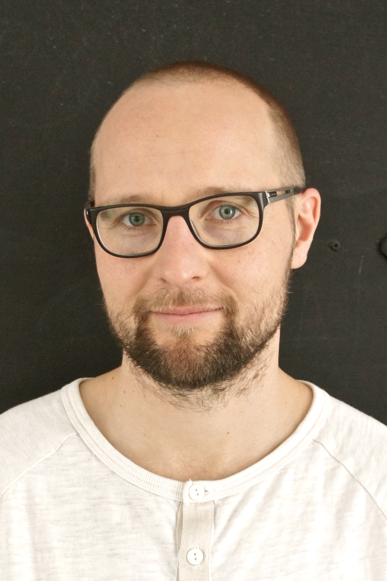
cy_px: 195
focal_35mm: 46
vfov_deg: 42.4
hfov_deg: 29.4
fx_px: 738
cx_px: 187
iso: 1600
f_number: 4
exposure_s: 1/50
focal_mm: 21
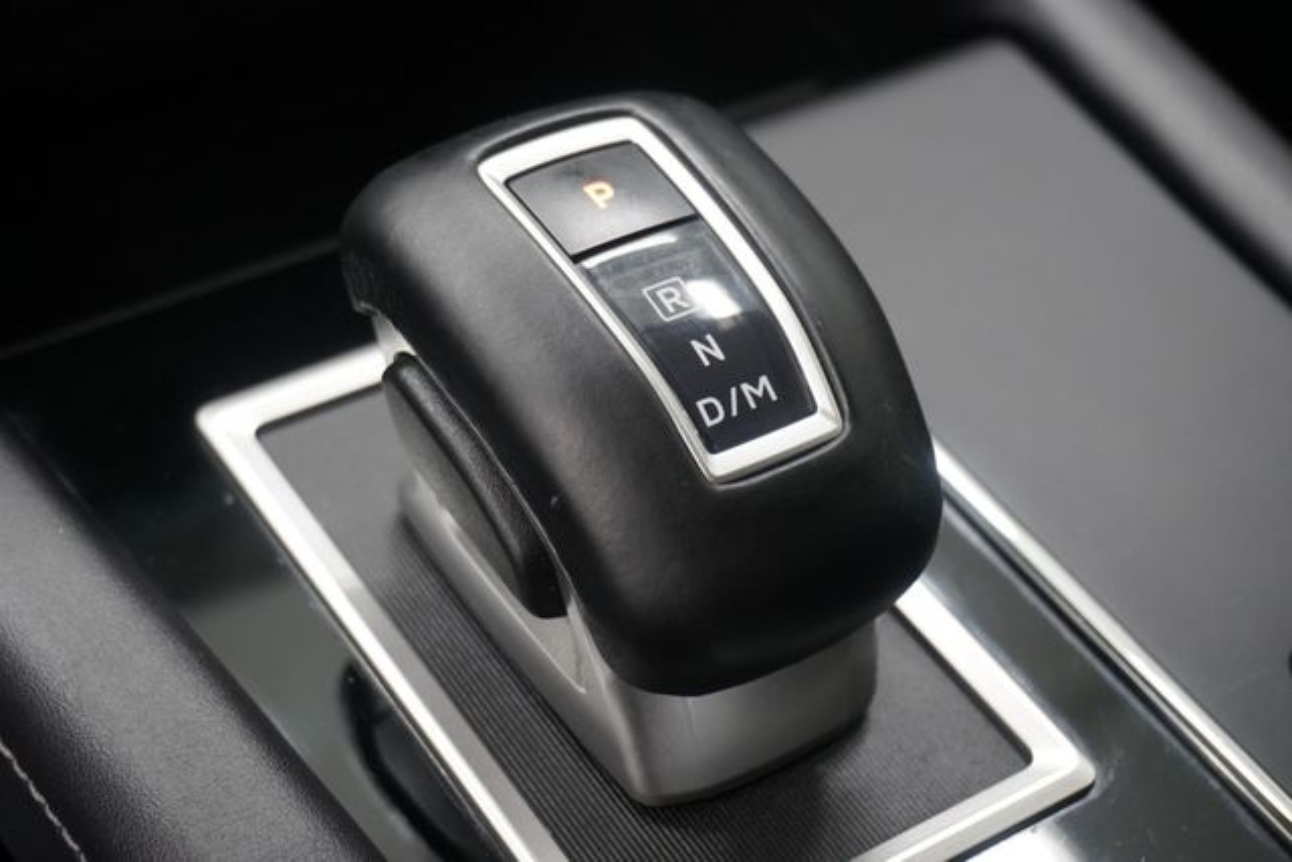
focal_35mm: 60
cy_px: 431
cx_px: 646
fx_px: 2154
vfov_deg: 22.6
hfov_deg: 33.4
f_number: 5.6
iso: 1250
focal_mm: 40
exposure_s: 1/60
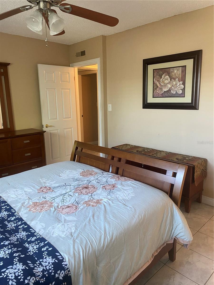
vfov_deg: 67.3
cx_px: 107
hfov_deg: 53.1
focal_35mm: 26
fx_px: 214
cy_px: 142
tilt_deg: -8.6
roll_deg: +1.2
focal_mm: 4.25
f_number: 1.8
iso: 200
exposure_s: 1/60
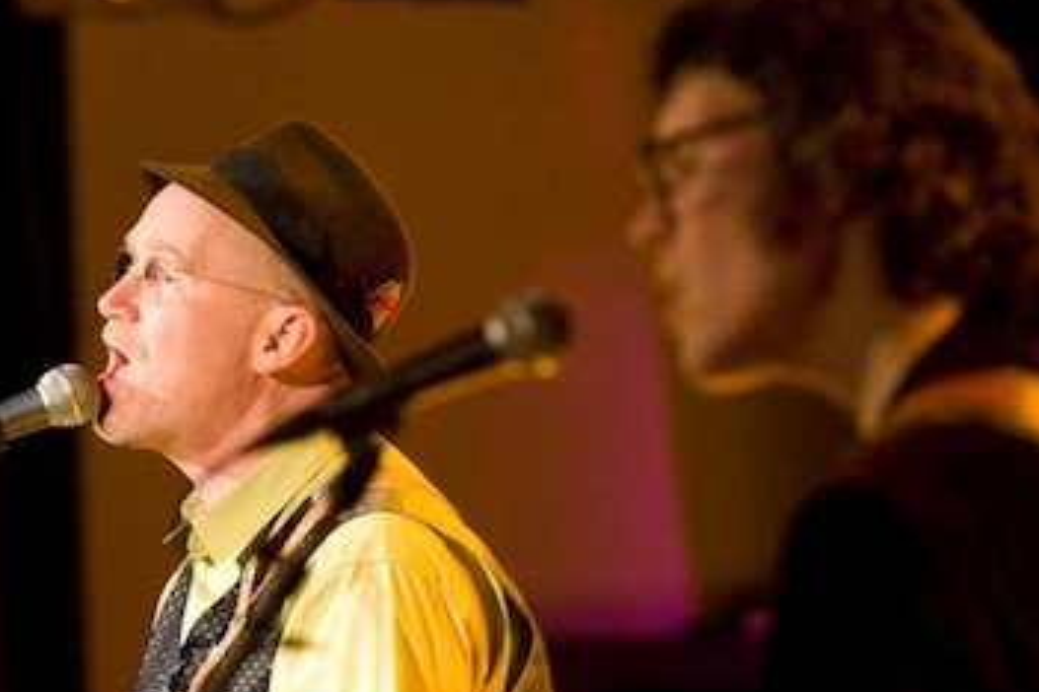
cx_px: 456
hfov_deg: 8.8
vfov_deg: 5.8
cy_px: 520
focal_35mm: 235
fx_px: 6782
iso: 5000
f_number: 2.8
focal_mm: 150
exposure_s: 1/125
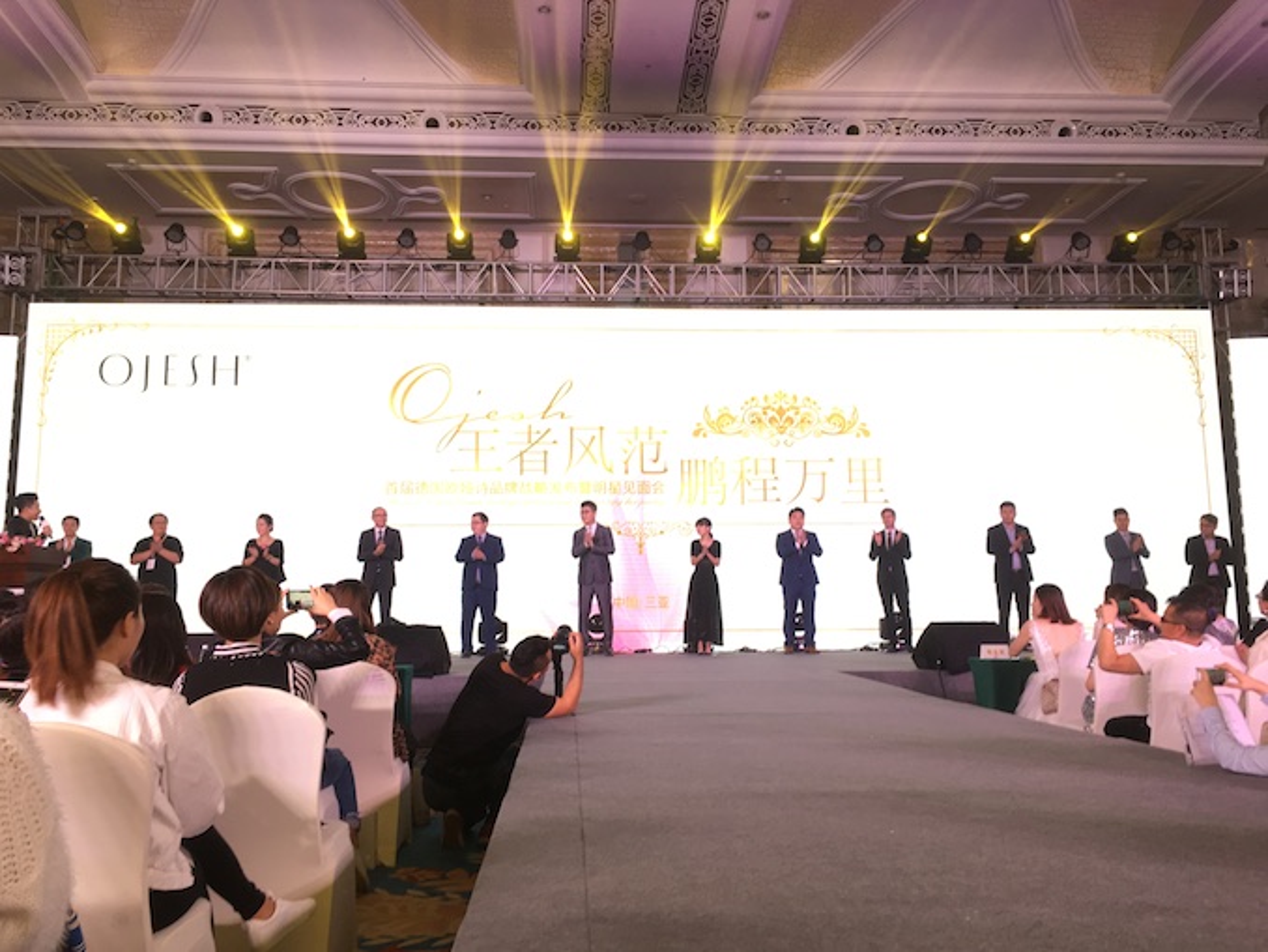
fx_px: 1063
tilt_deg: +7.9
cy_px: 476
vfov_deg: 48.3
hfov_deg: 61.6
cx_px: 634
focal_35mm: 29
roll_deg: -0.8
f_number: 2.2
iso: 40
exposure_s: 1/33
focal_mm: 4.15
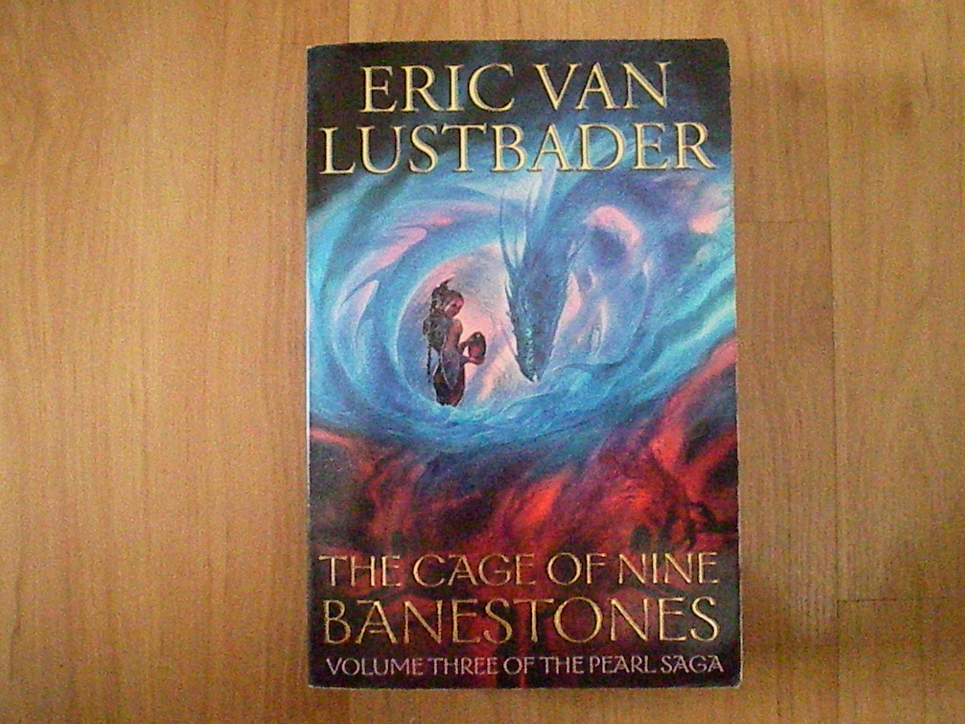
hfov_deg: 49.0
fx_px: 1059
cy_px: 362
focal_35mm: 38
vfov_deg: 37.7
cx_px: 482
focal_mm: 6.3
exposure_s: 1/50
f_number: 3.1
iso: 3006
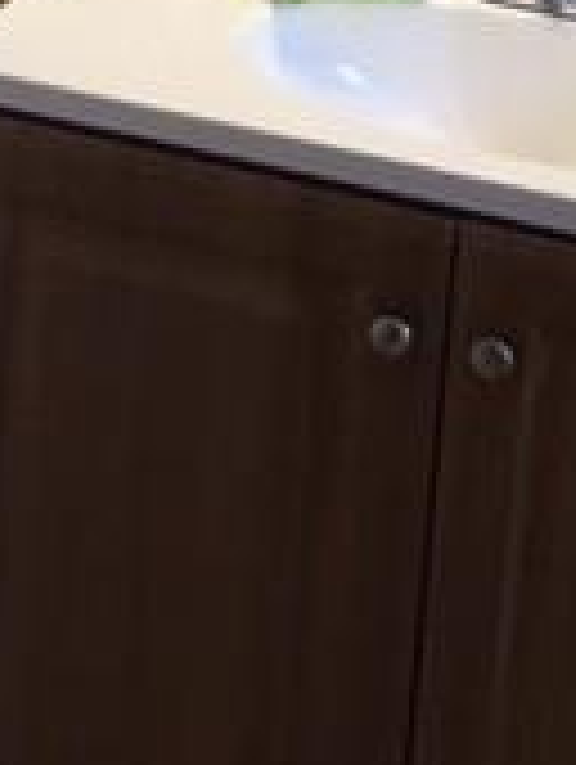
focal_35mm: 109
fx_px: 2412
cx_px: -58
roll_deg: -2.0
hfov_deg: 13.3
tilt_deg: -7.8
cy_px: -428
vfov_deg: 16.3
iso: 32
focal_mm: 4.15
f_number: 2.2
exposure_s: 1/30
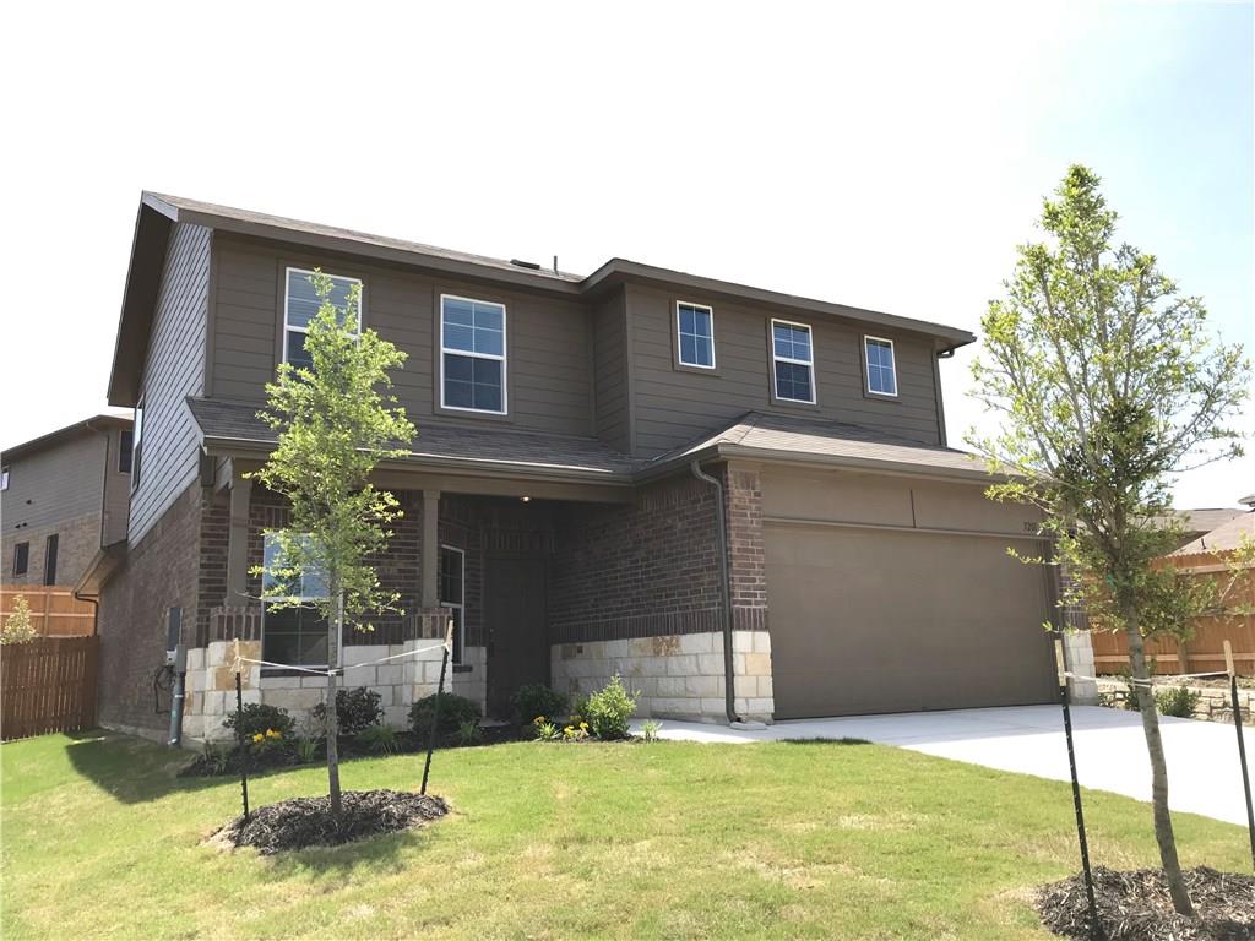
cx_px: 628
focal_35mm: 28
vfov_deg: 49.7
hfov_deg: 63.4
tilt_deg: +13.0
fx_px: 1015
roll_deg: +1.6
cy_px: 470
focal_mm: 3.99
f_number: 1.8
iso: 20
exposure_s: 1/1153
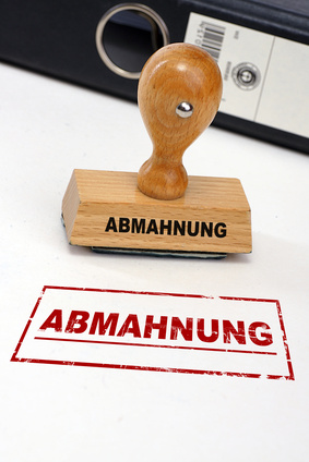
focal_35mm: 105
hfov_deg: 13.1
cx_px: 154
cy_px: 231
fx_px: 1351
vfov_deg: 19.4
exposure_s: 1/160
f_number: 10
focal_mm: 70
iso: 100
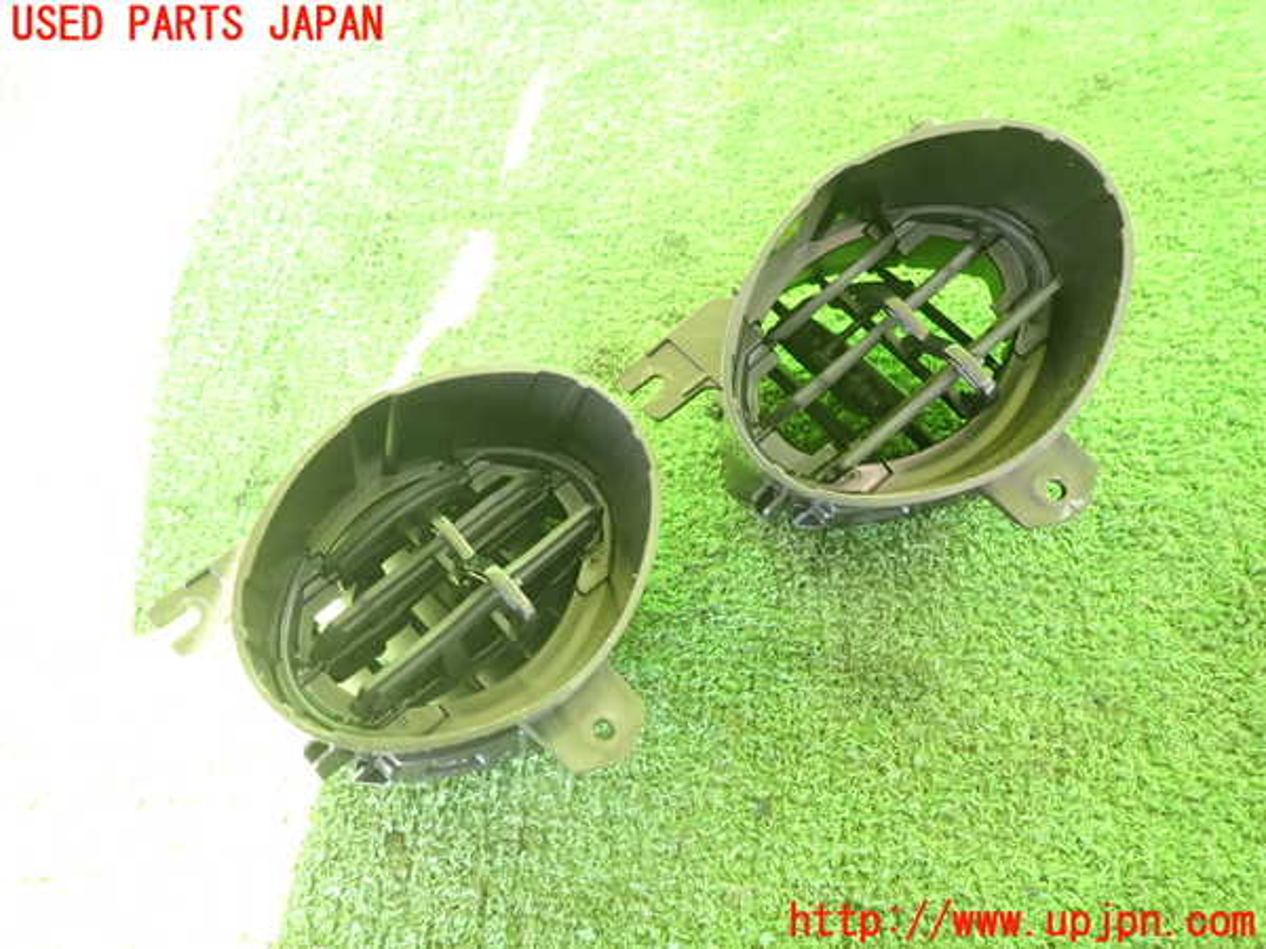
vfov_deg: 54.9
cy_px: 474
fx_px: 914
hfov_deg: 69.4
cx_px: 633
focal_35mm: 25
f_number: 2
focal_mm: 4.5
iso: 320
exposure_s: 1/30
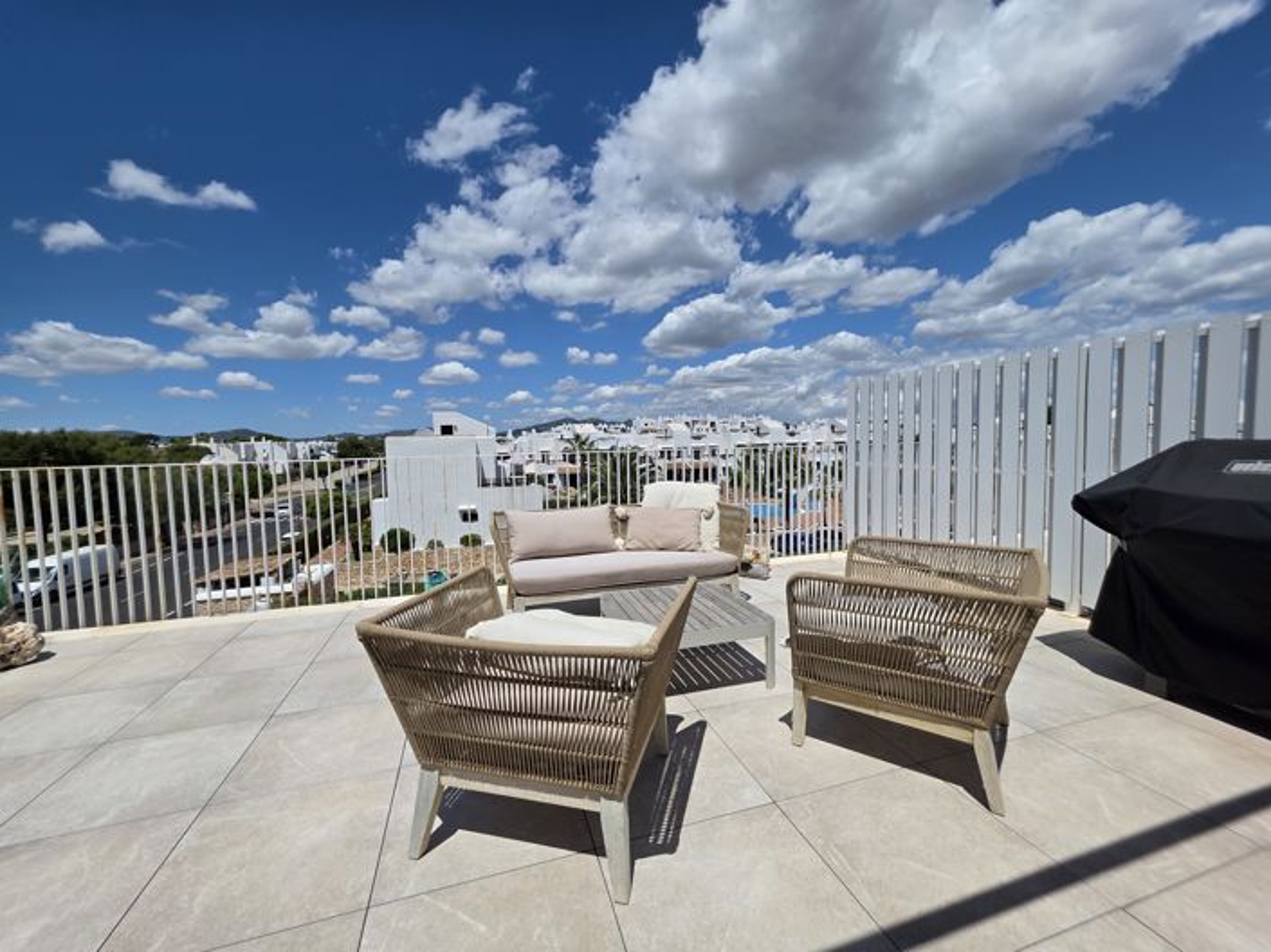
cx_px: 636
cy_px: 476
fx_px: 477
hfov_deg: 106.2
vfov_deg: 89.9
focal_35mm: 13
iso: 40
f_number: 1.9
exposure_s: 1/4994
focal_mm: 2.2
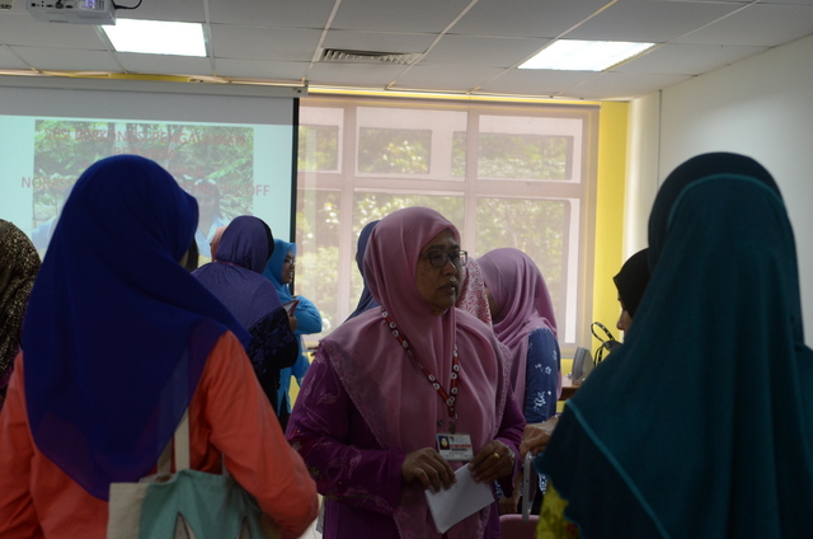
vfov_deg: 23.7
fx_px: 1285
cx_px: 406
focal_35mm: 57
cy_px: 270
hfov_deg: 35.1
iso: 1000
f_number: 4.5
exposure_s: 1/80
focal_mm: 38
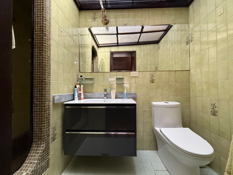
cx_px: 116
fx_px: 94
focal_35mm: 14
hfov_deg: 102.1
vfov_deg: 85.7
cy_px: 88
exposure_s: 1/60
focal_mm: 2.22
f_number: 2.2
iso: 320
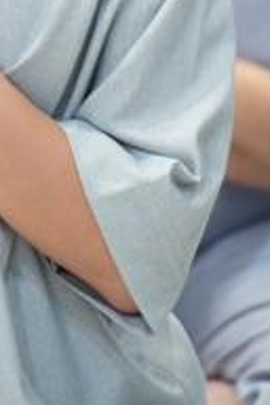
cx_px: -69
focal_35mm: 362
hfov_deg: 3.8
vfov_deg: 5.7
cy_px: -152
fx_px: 4072
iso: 2000
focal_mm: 107
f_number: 2.8
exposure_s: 1/60
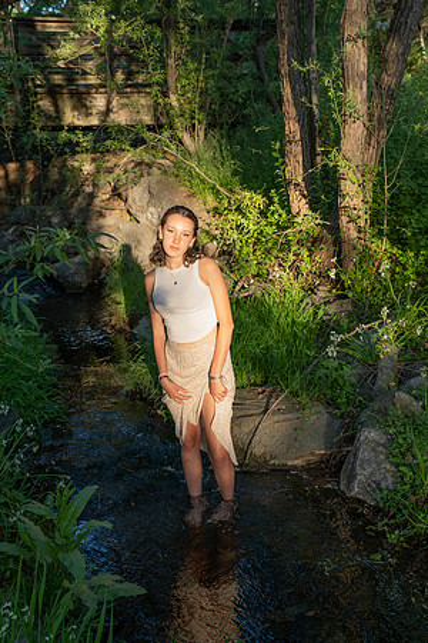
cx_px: 214
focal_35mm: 39
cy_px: 322
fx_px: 695
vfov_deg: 49.6
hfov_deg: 34.2
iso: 640
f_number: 4.5
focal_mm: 39
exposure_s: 1/250
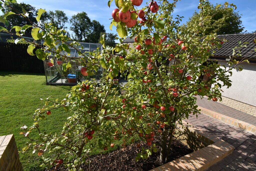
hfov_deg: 100.4
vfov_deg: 77.3
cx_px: 128
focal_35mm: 15
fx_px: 107
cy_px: 86
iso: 100
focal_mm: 10
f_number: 8
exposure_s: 1/250
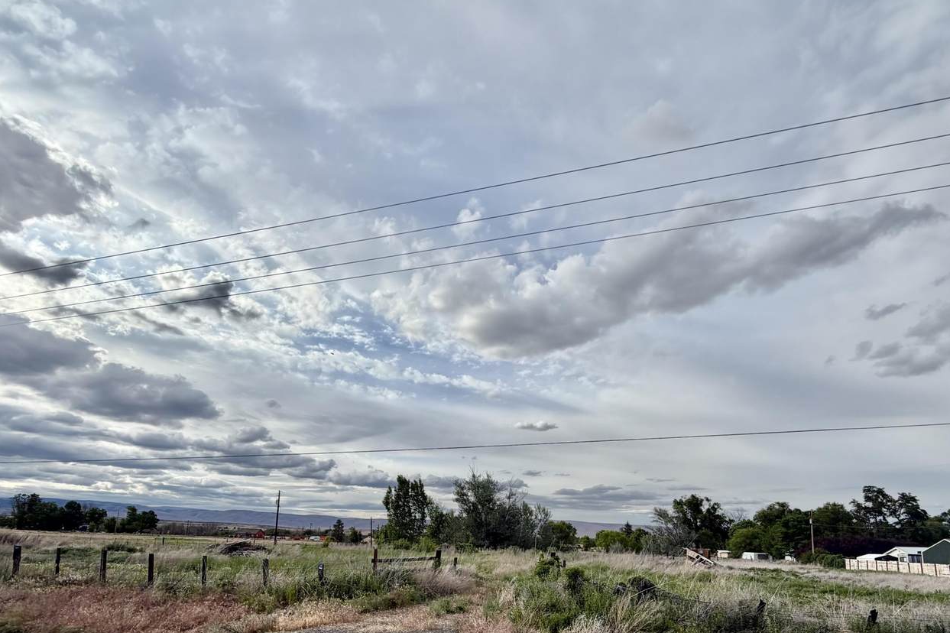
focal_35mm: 15
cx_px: 488
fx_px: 396
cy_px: 349
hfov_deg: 100.4
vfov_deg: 77.1
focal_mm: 2.22
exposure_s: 1/1211
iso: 20
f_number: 2.2
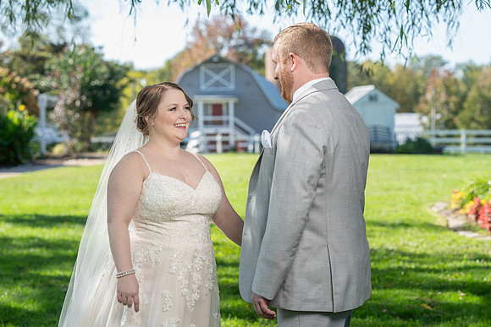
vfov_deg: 16.4
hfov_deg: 24.4
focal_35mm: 83
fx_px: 1137
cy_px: 168
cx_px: 259
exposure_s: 1/200
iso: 50
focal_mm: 79
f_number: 4
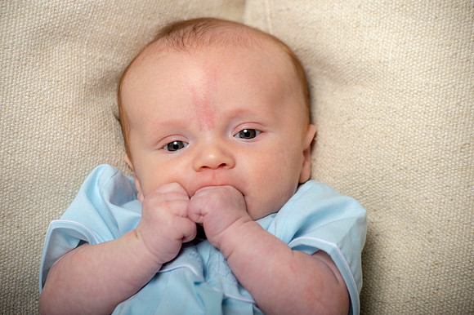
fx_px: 2632
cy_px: 158
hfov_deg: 10.3
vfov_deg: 6.9
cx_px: 237
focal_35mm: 200
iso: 250
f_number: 5.6
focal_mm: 200
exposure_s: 1/200
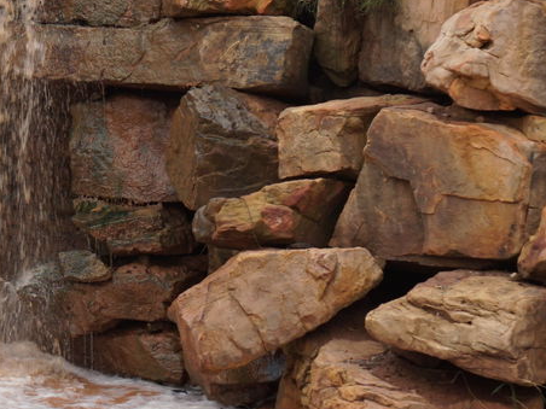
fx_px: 2319
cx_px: -274
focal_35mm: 147
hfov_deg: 12.7
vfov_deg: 9.7
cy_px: -258
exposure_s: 1/100
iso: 100
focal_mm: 24
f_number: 7.1
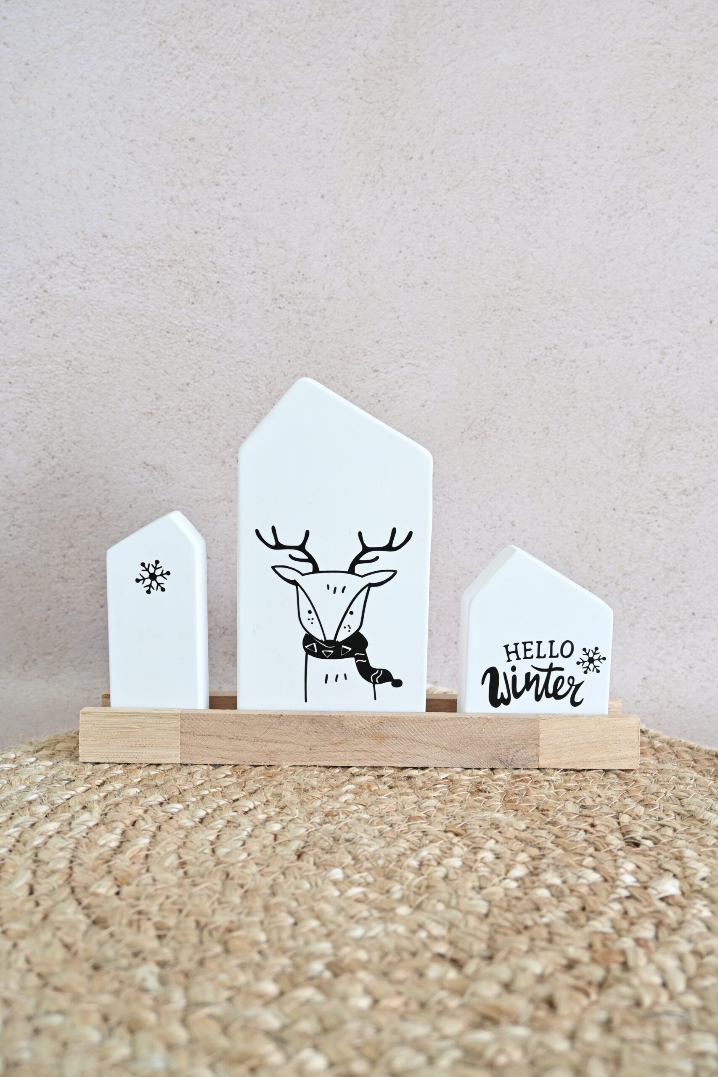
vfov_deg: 61.9
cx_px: 359
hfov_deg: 43.6
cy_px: 538
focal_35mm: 30
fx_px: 897
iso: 400
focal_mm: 20
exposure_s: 1/50
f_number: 4.5
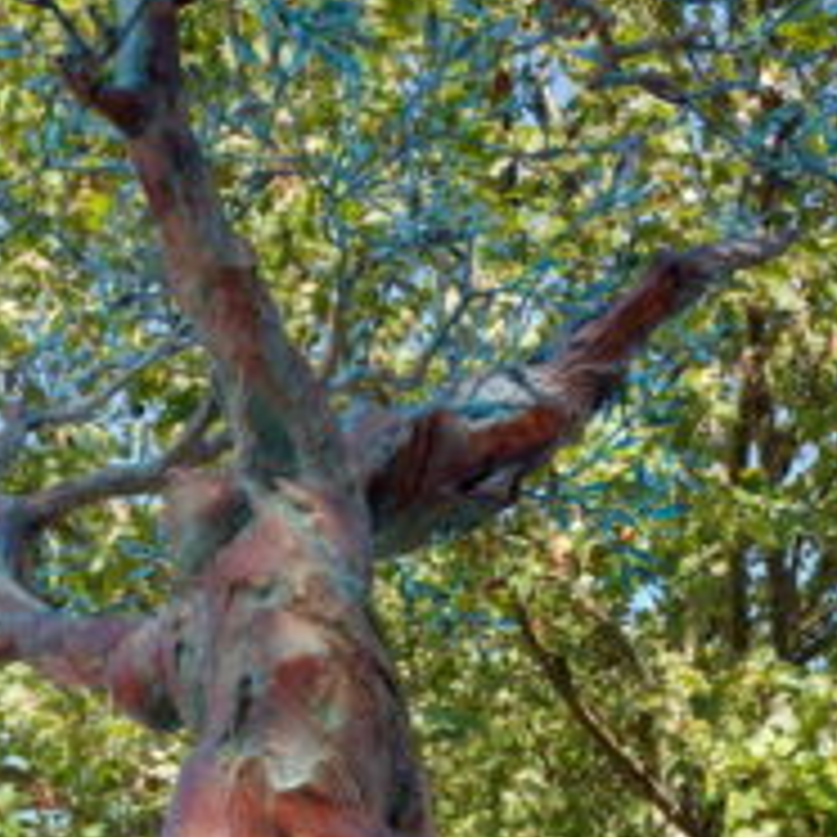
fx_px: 2904
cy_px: 1089
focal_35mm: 106
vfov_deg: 15.6
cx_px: 286
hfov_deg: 16.4
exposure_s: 1/40
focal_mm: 31
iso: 100
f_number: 11
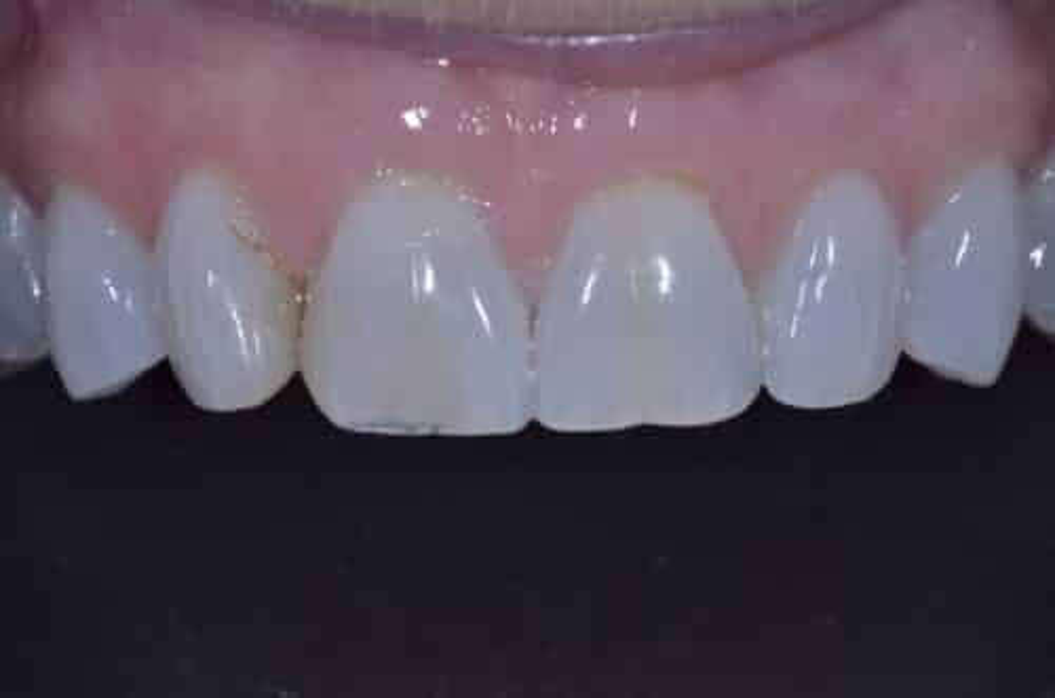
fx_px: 3728
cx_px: 528
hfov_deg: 16.1
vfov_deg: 10.7
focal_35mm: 128
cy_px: 349
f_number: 29
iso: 125
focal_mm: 85
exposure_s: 1/250
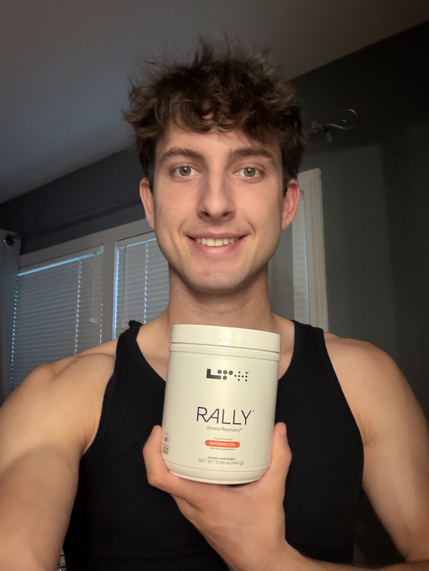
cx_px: 214
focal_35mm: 30
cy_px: 286
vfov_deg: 60.0
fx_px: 496
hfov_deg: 46.8
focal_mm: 2.71
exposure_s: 1/30
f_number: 1.9
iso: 500
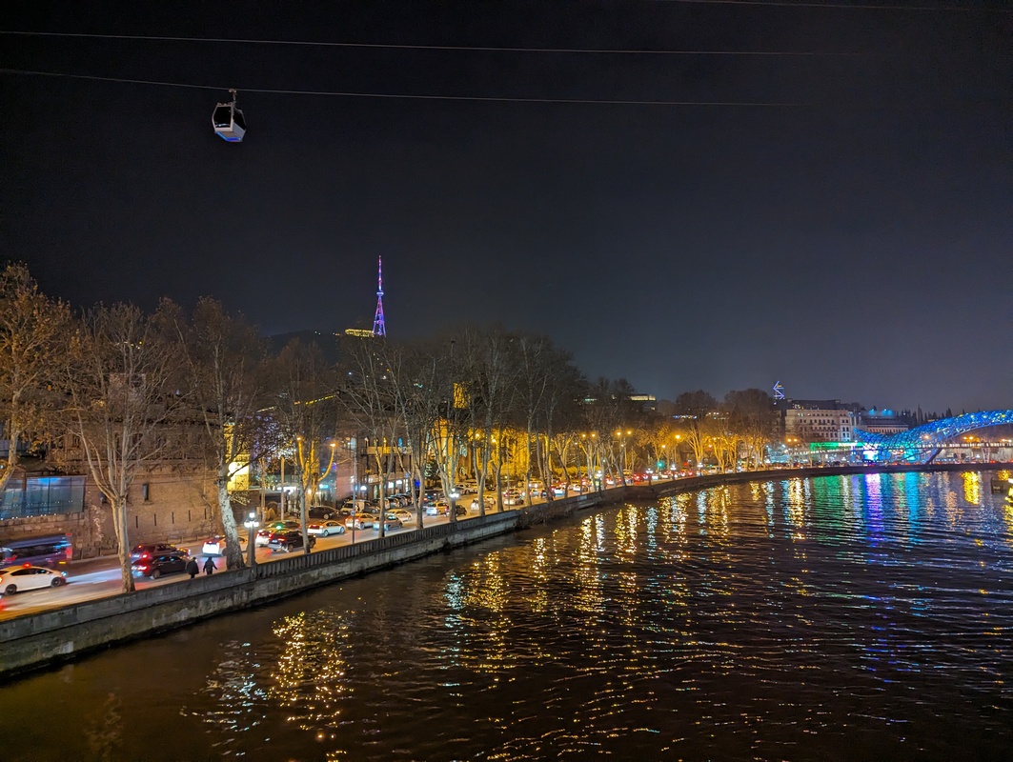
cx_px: 506
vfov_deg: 56.9
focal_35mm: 24
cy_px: 381
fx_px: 703
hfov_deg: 71.5
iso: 446
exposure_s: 1/27.4
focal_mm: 6.81
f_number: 1.85
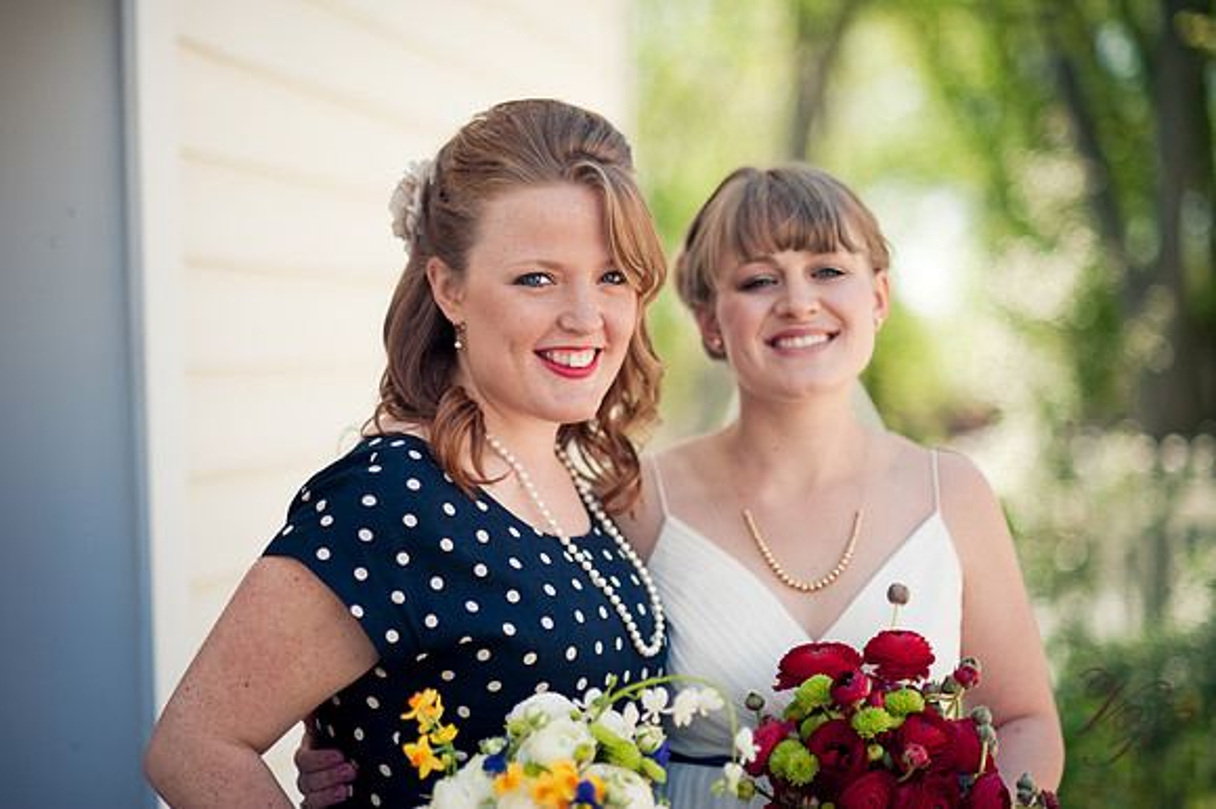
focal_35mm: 85
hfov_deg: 23.9
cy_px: 404
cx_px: 608
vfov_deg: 16.1
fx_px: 2869
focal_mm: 85
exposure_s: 1/1600
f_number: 1.8
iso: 200
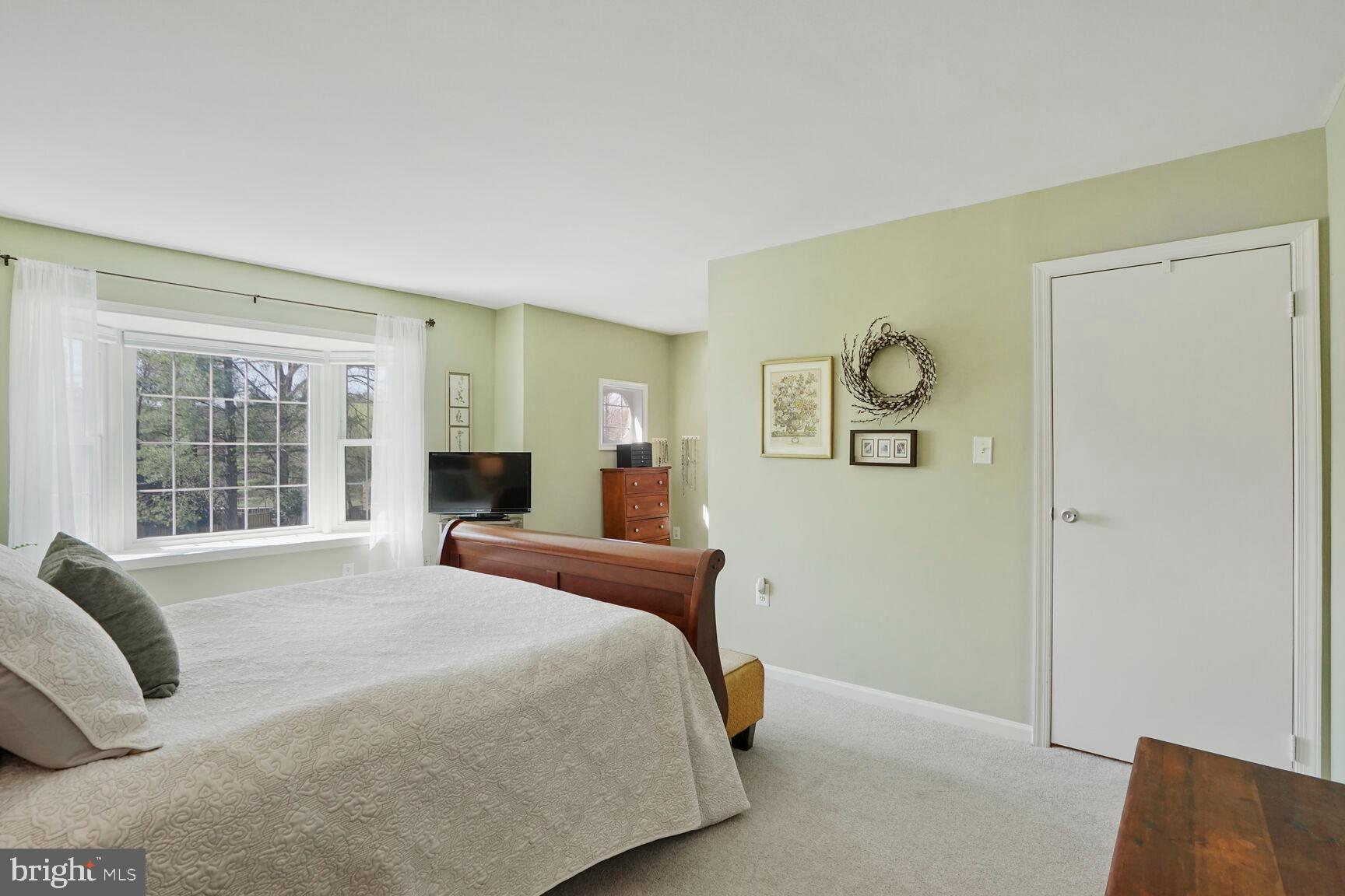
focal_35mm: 16
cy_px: 448
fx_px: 598
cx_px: 672
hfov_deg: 96.7
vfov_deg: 73.7
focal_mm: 16
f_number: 8
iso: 800
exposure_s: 1/125
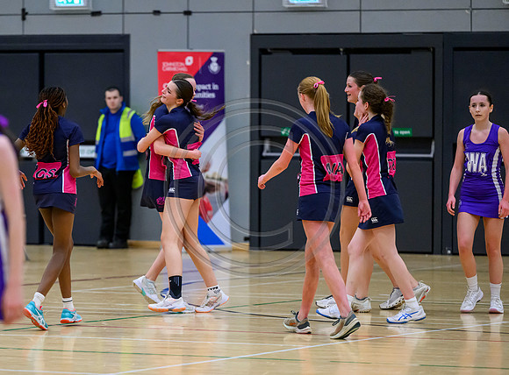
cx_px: 190
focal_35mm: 246
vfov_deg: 6.0
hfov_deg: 8.1
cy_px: 207
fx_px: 3599
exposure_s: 1/1000
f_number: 3.2
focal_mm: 200
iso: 6400
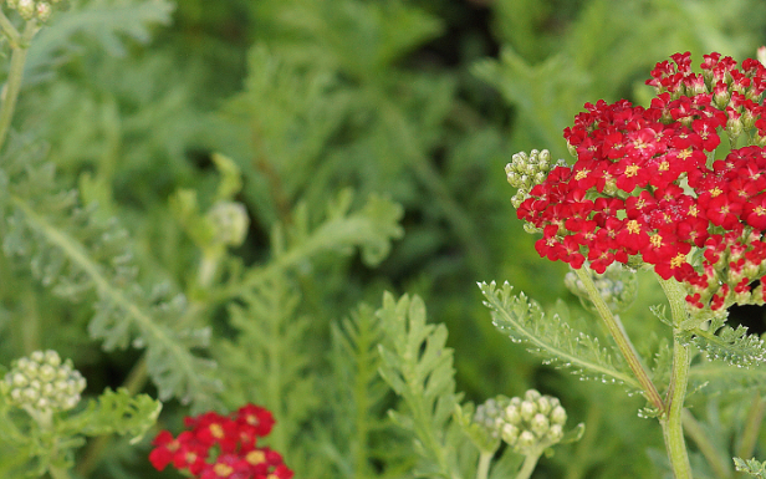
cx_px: 250
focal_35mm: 298
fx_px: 6221
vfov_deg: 4.4
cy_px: 328
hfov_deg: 7.0
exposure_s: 1/160
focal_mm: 100
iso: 250
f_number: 5.6
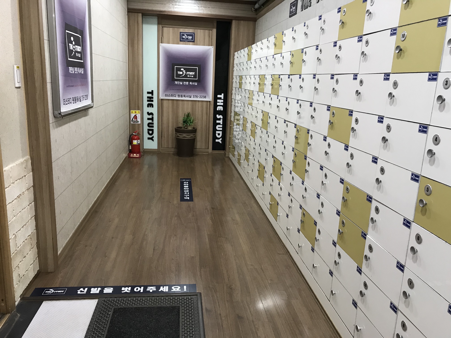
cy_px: 169
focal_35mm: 28
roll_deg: -1.9
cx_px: 226
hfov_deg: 63.4
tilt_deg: -13.8
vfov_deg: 49.7
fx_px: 365
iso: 40
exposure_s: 1/20
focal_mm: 3.99
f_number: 1.8
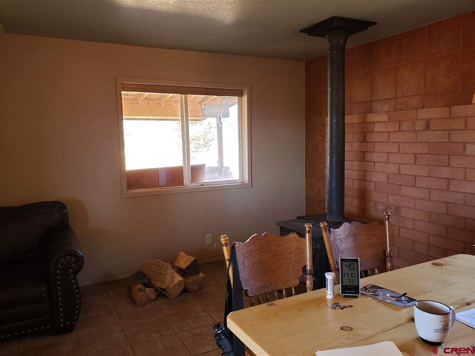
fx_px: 357
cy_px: 178
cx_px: 238
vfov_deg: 53.1
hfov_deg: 67.3
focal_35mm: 26
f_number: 2.4
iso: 160
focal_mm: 4.3
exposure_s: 1/35
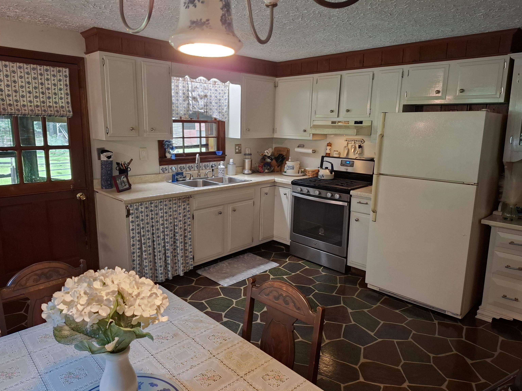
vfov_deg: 58.9
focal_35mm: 23
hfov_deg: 73.9
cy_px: 196
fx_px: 347
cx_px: 261
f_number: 1.8
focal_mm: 5.54
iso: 250
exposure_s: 1/40
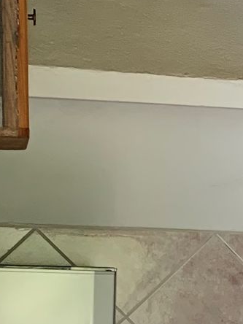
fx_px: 1535
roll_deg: -0.7
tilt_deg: -2.0
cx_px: 477
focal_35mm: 164
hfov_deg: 8.6
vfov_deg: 11.8
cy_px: 370
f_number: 1.8
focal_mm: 4.25
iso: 100
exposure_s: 1/73
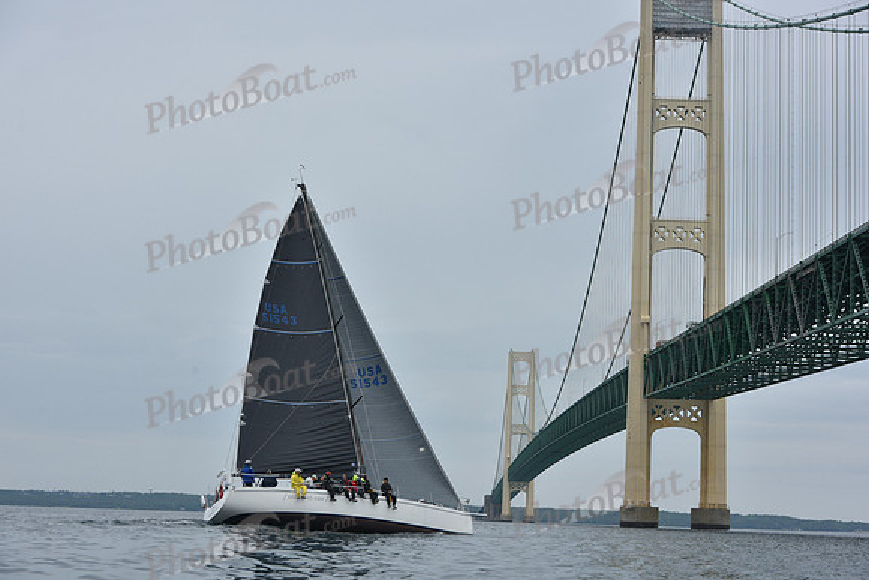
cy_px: 290
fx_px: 1690
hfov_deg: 28.8
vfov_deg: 19.5
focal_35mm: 70
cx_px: 434
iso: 250
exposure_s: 1/800
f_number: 8
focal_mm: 70
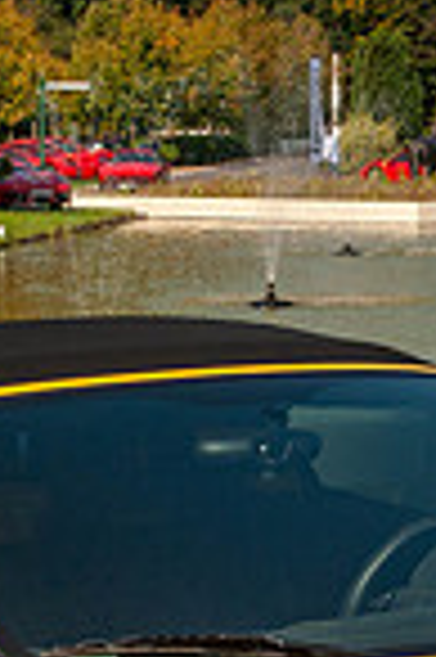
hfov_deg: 7.1
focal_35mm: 192
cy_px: 523
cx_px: 364
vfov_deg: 10.7
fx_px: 3496
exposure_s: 1/640
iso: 400
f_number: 13
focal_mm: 45
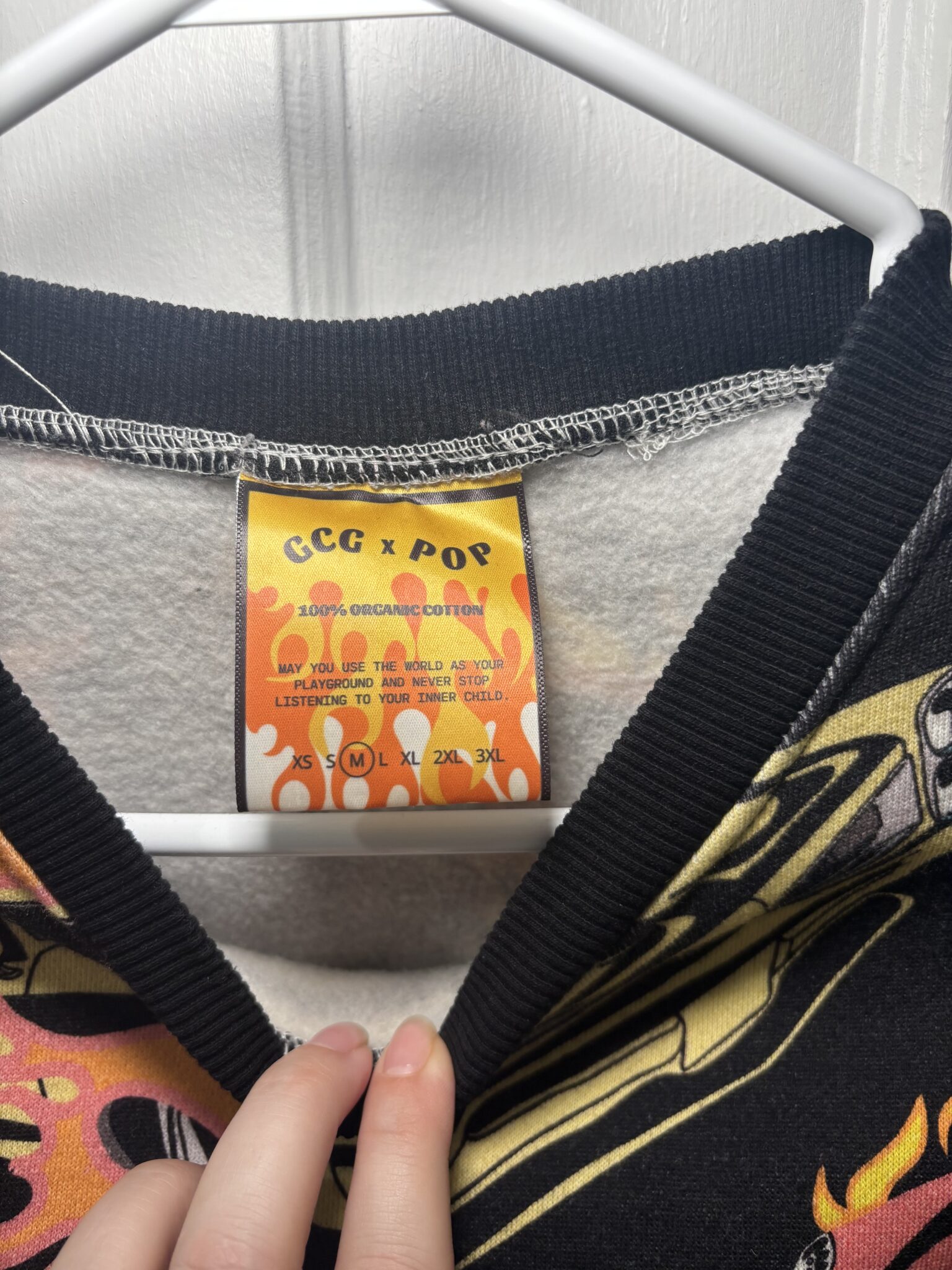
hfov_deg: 53.1
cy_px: 635
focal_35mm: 26
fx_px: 953
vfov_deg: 67.3
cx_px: 476
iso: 40
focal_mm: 5.96
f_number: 1.6
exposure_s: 1/120
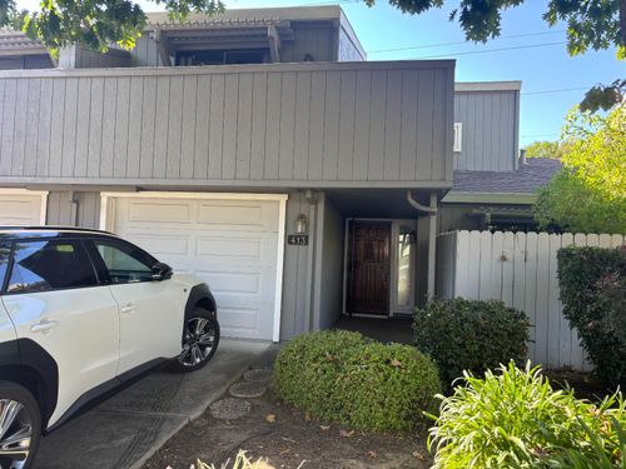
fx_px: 470
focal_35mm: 26
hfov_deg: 67.3
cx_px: 313
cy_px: 234
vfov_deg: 53.1
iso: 40
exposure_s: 1/156
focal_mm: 5.96
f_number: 1.6
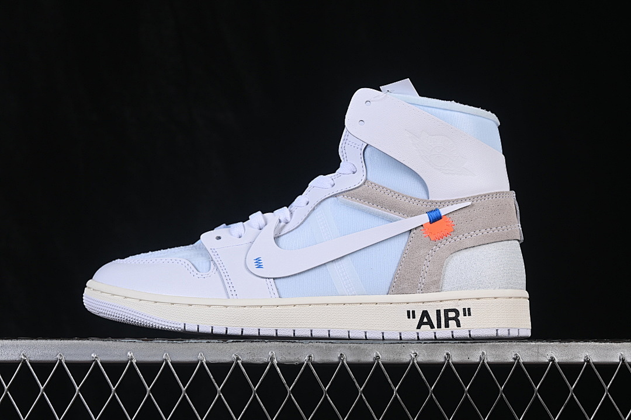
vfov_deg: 18.2
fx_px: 1314
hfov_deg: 27.0
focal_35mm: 75
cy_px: 210
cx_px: 316
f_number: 8
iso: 160
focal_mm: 50
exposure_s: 1/80
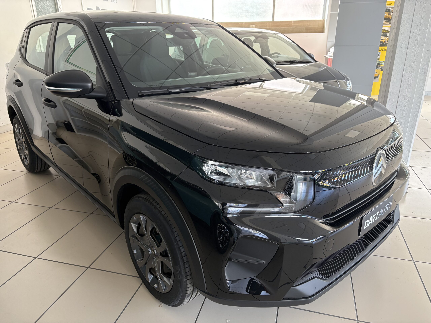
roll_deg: +0.8
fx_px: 324
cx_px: 216
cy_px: 162
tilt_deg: -21.2
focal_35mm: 26
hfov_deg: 67.3
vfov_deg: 53.1
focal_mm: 5.96
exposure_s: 1/91
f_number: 1.6
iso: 125
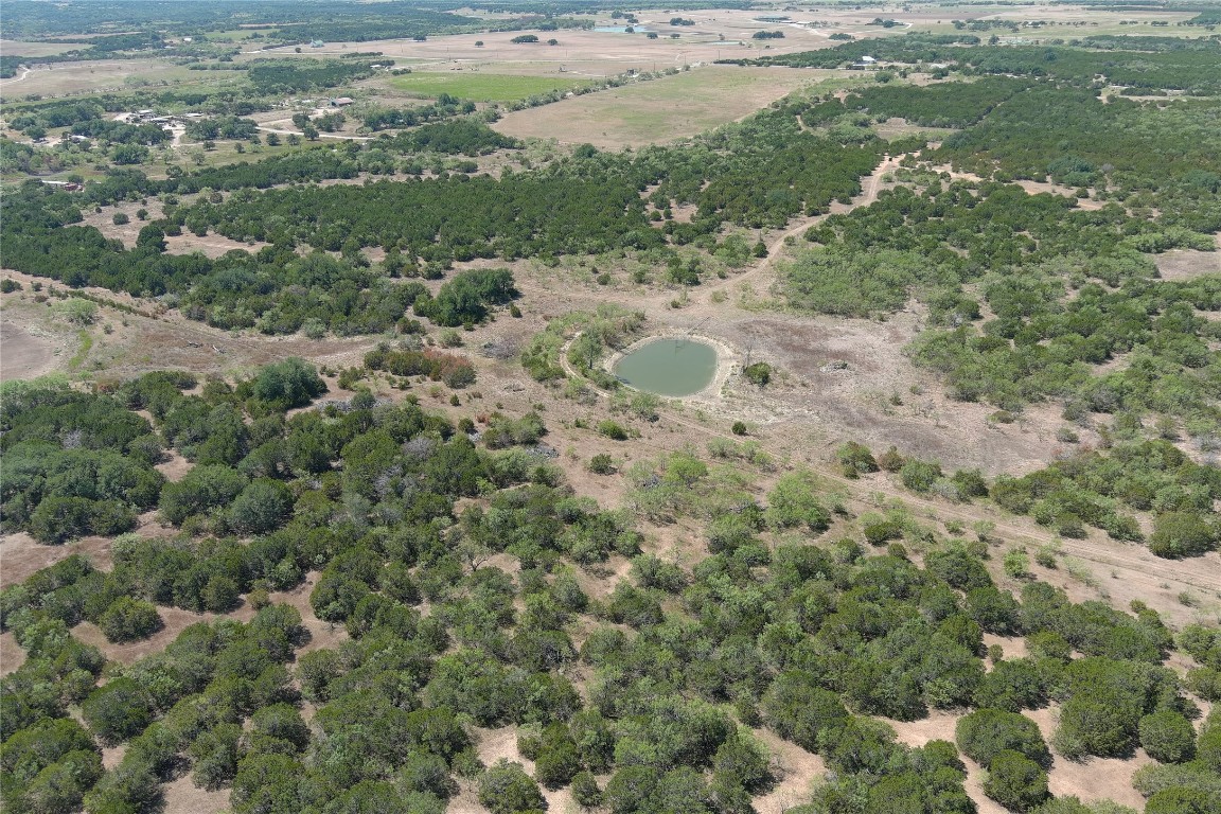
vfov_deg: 45.0
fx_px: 984
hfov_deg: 63.7
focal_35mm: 29
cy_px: 407
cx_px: 610
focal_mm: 10.57
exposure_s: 1/640
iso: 100
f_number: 2.8
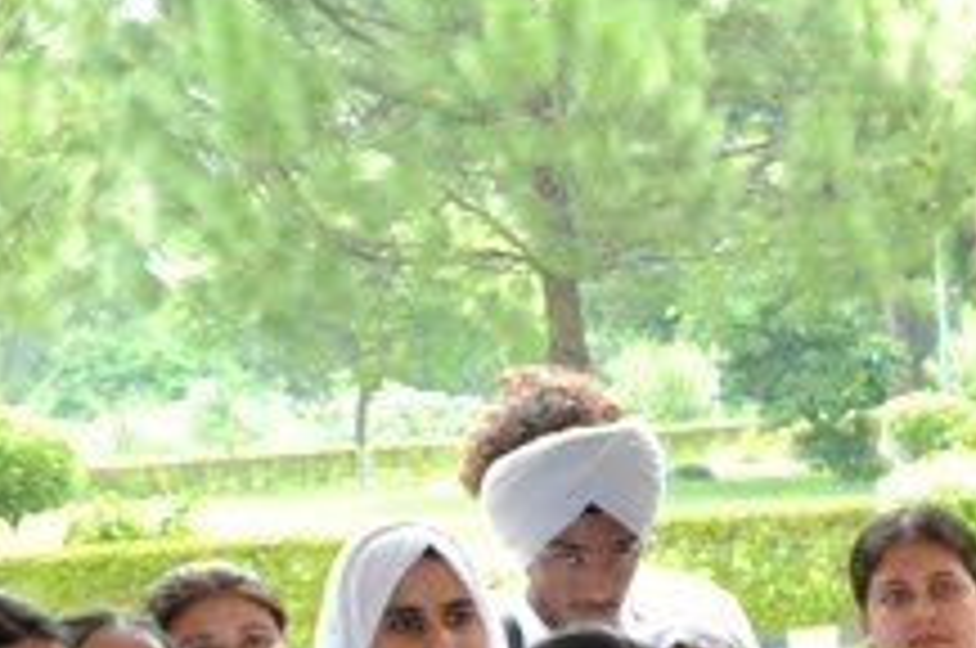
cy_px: 983
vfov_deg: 8.6
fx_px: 4223
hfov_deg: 12.2
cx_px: 1718
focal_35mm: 156
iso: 800
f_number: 6.3
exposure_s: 1/200
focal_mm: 22
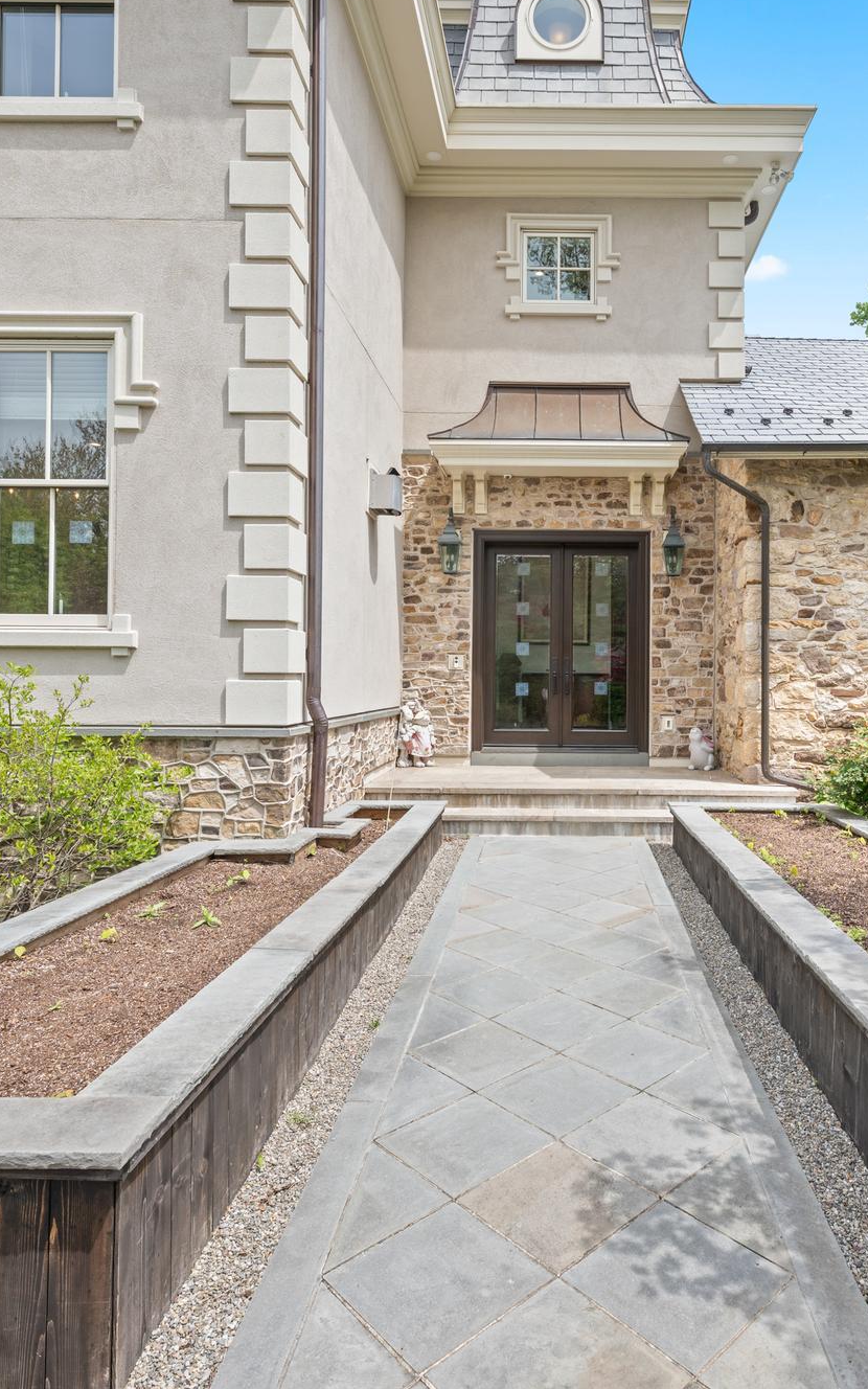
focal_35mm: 22
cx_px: 563
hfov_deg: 54.2
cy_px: 681
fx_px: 833
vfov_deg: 79.6
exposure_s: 1/160
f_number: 6.3
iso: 200
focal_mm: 14
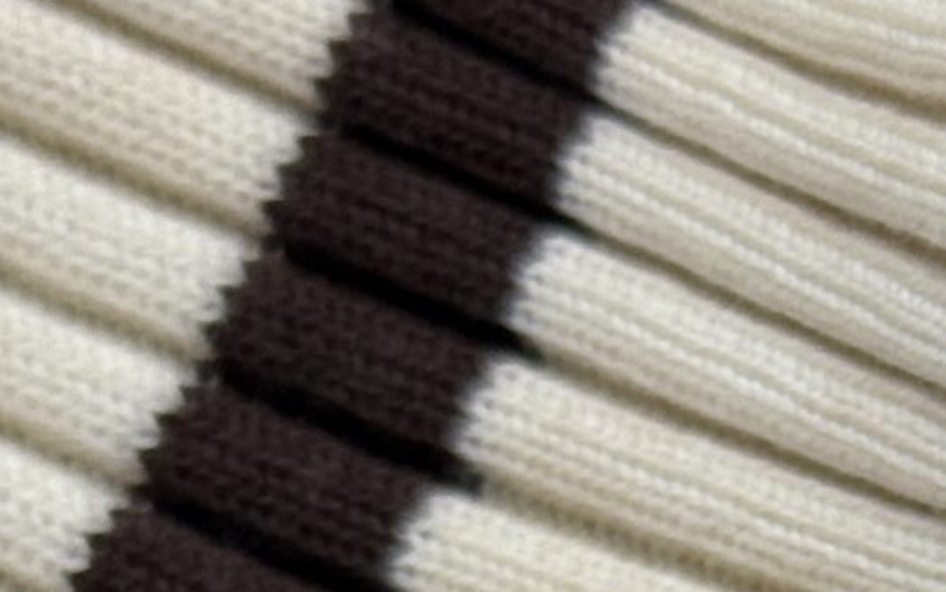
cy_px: 1211
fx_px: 6447
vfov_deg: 5.2
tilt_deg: -57.2
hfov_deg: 8.1
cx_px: 1727
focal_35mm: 250
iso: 64
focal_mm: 6.76
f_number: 1.78
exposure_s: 1/593
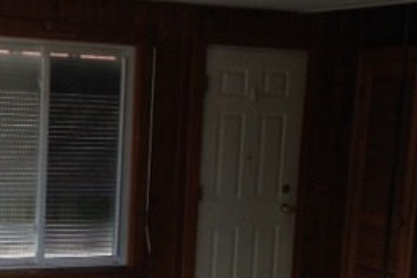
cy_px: 242
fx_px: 985
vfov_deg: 15.9
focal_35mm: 85
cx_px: 105
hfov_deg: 23.7
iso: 64
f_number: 2.4
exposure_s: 1/60
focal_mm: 4.12
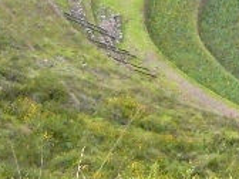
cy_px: -58
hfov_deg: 14.1
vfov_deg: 10.9
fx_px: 918
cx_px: 324
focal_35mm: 133
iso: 800
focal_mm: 5.2
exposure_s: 1/1000
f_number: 2.8
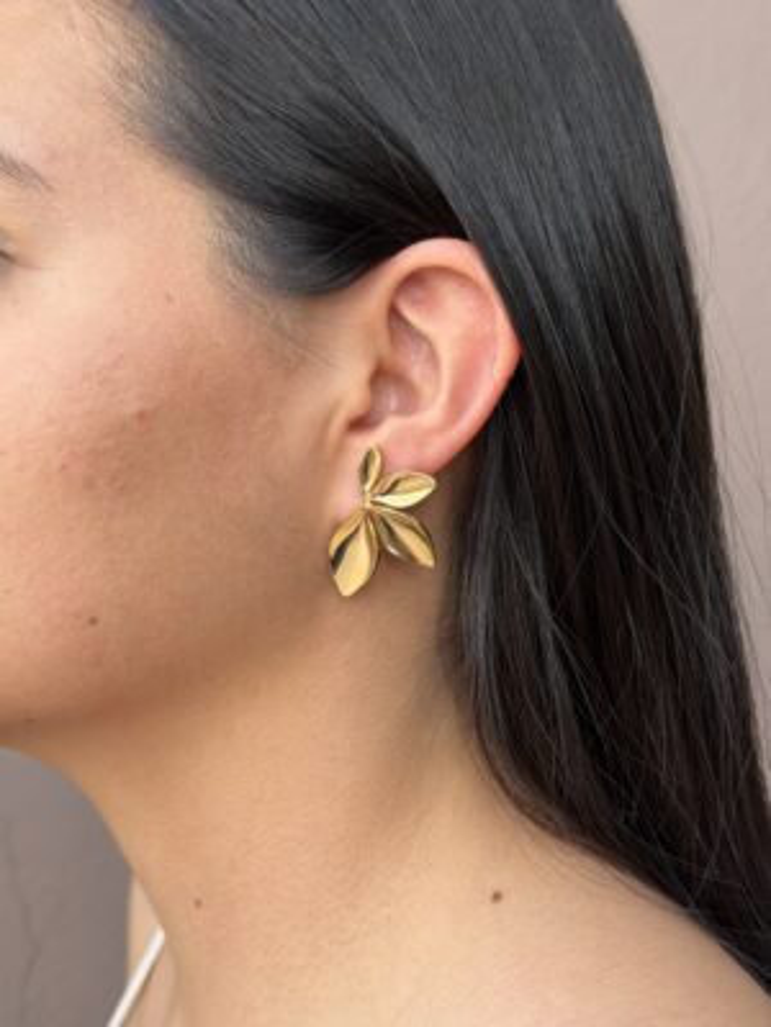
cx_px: 386
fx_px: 1425
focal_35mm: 48
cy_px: 514
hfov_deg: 30.3
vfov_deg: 39.7
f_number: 1.78
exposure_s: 1/133
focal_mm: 6.76
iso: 50
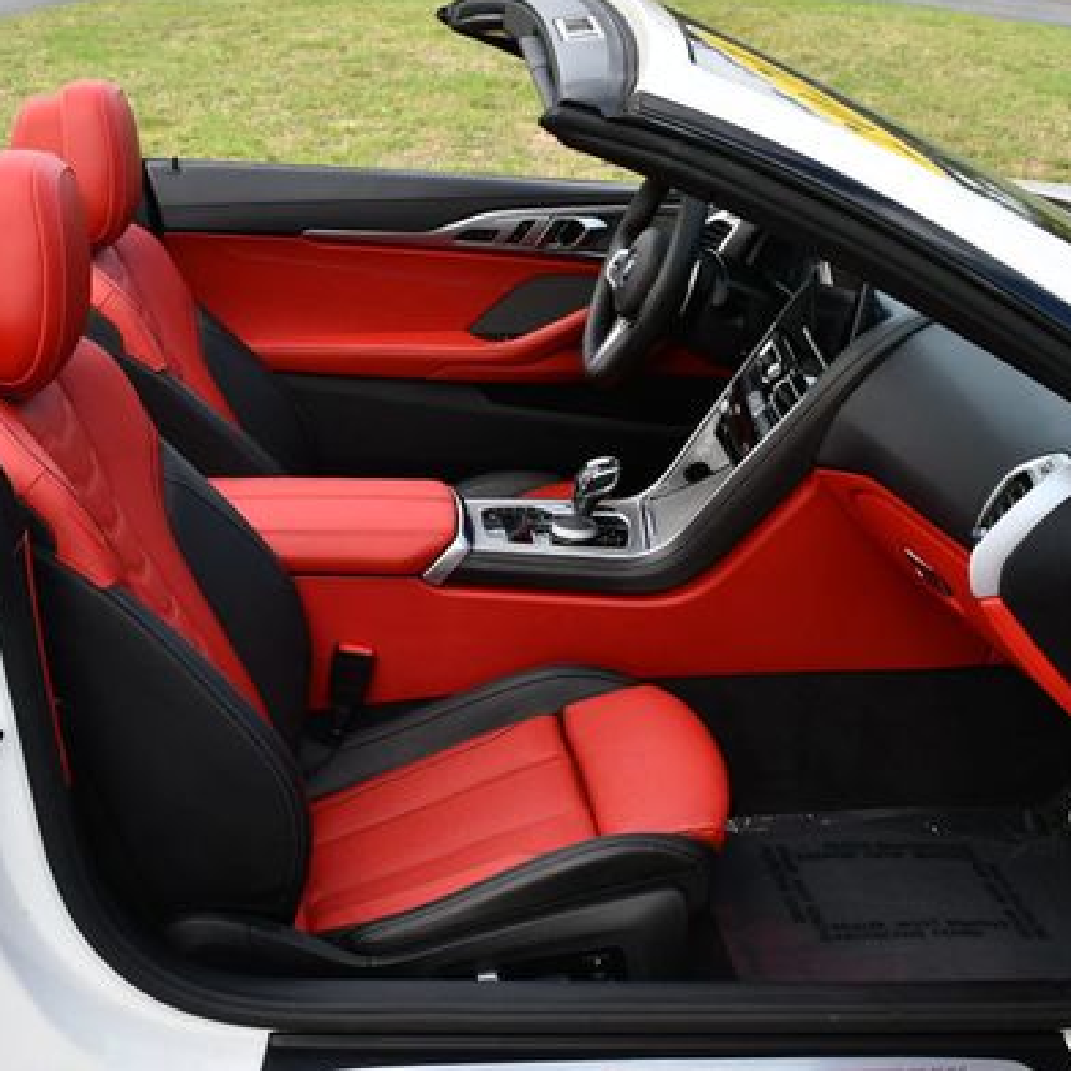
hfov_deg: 33.8
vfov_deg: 34.0
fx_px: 1750
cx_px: 382
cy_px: 568
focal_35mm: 50
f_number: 5.6
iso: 220
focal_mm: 18
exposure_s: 1/250
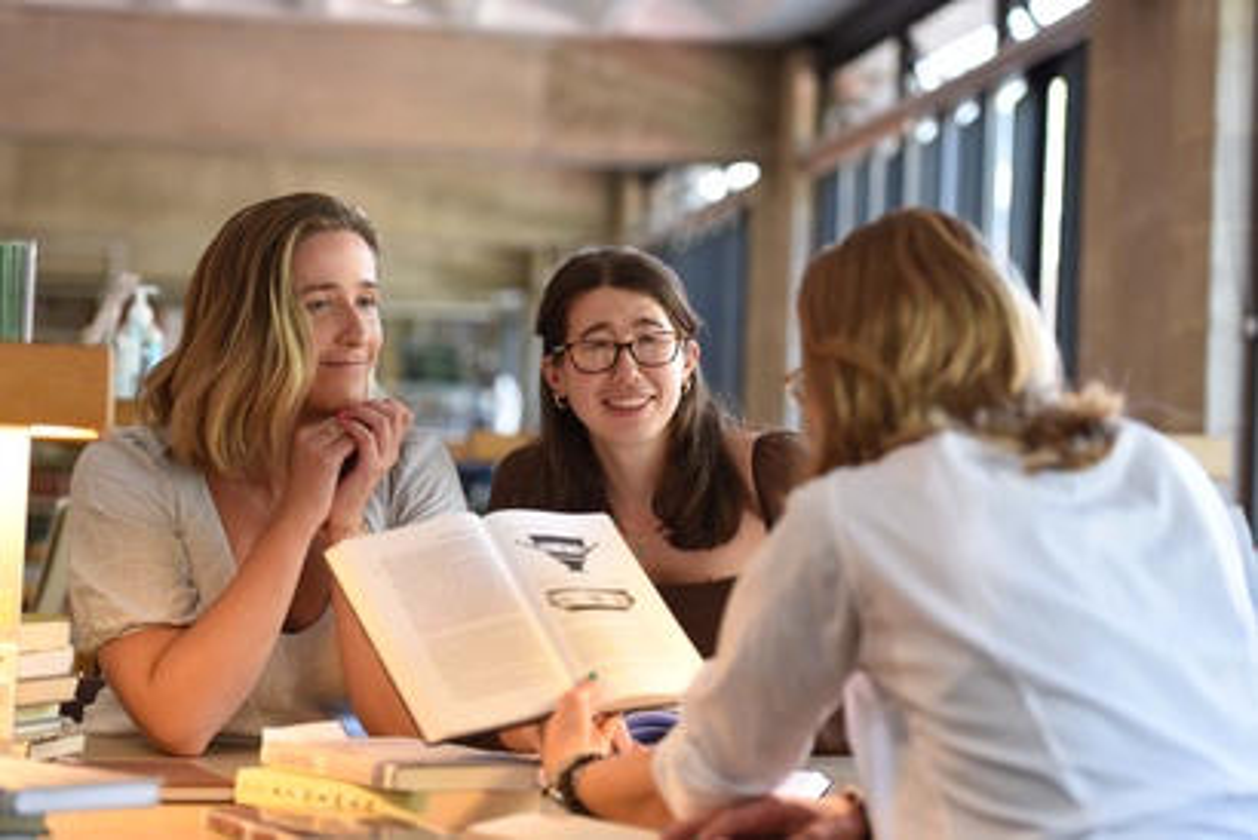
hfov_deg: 22.6
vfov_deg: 15.2
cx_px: 629
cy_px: 420
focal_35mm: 90
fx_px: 3147
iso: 800
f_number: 3.2
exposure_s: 1/125
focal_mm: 90
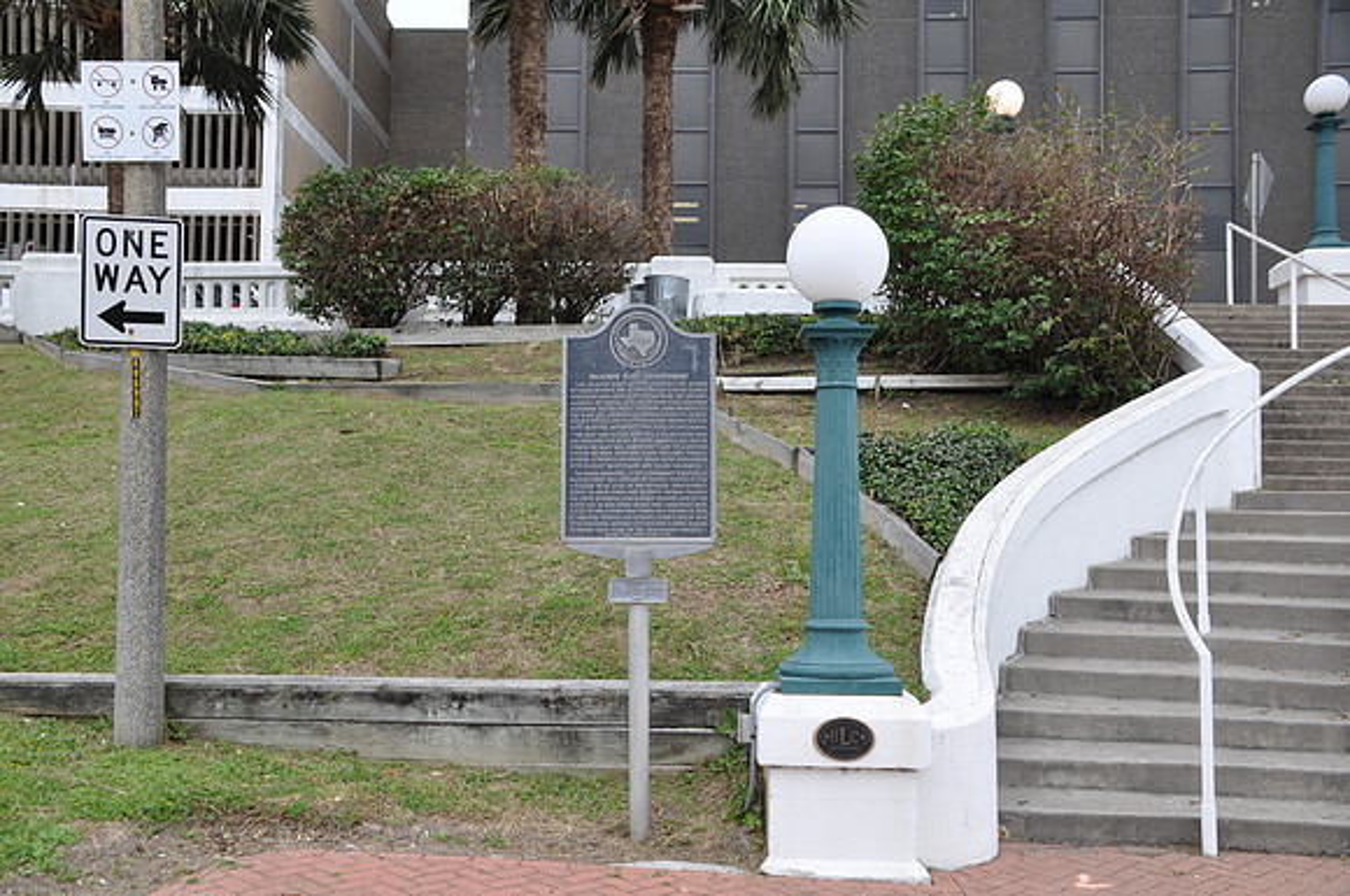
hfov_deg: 53.2
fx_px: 1348
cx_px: 675
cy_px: 448
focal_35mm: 36
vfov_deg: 36.8
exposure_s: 1/60
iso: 200
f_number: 8
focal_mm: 24
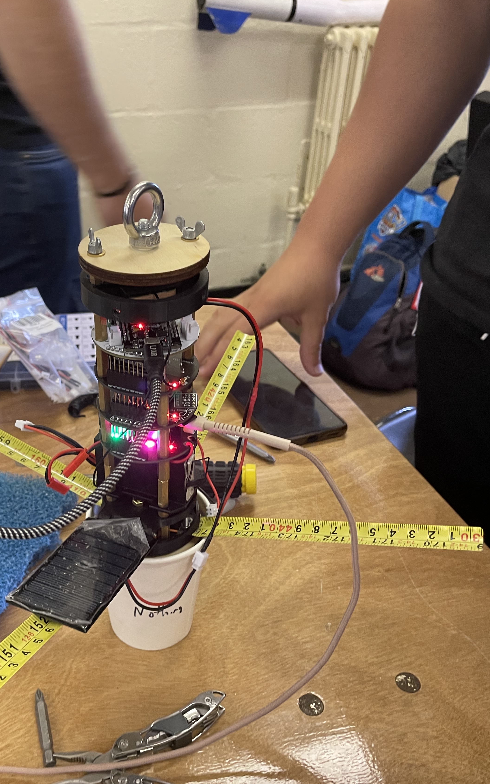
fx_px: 705
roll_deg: +0.2
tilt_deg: -34.2
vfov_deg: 58.1
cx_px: 154
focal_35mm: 33
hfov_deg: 37.8
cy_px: 411
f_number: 1.6
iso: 160
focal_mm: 4.2
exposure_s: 1/50
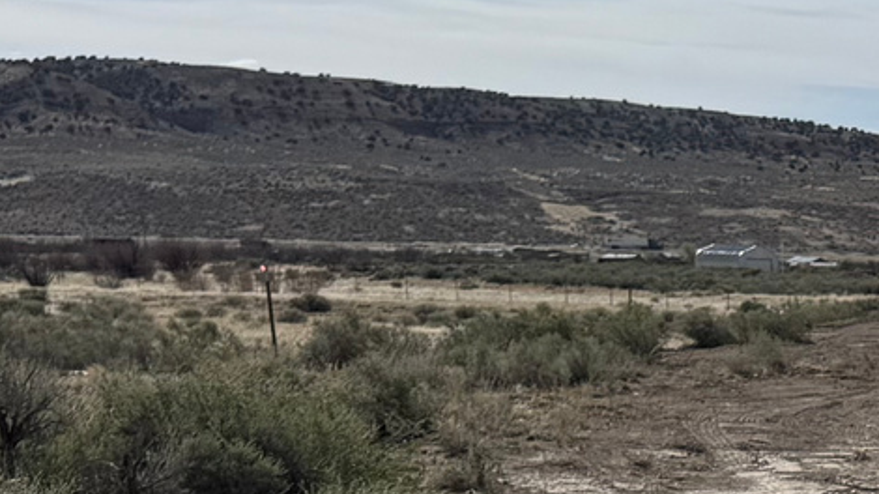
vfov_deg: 10.3
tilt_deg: -10.9
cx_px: 1644
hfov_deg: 15.7
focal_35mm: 114
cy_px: 745
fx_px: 2656
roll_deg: -0.3
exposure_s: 1/9009
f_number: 1.78
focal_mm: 6.76
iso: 80
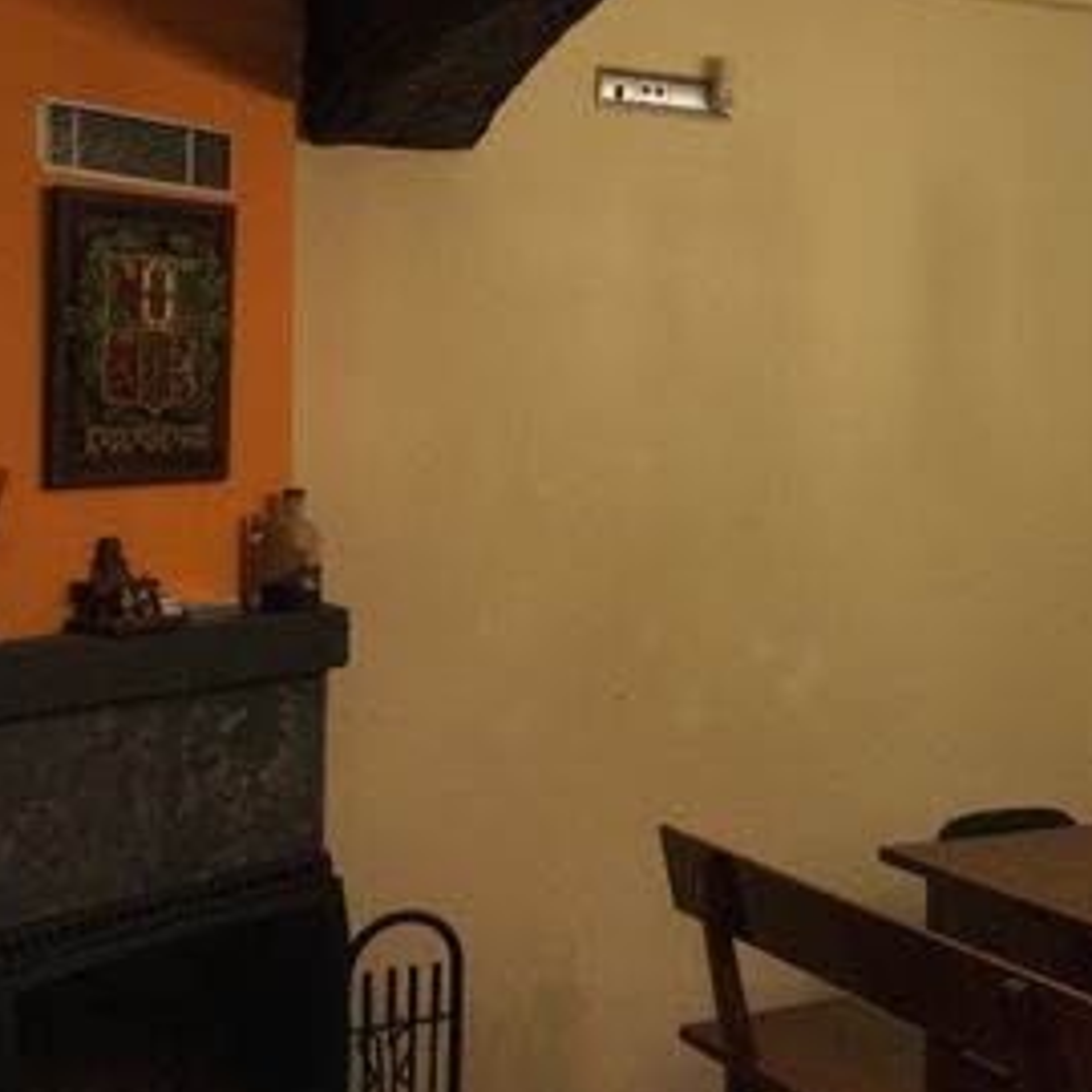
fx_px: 2034
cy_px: 413
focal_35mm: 57
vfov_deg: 29.9
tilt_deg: +0.5
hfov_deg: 28.5
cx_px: 1039
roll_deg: -0.9
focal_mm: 4.15
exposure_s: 1/33
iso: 64
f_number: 2.2
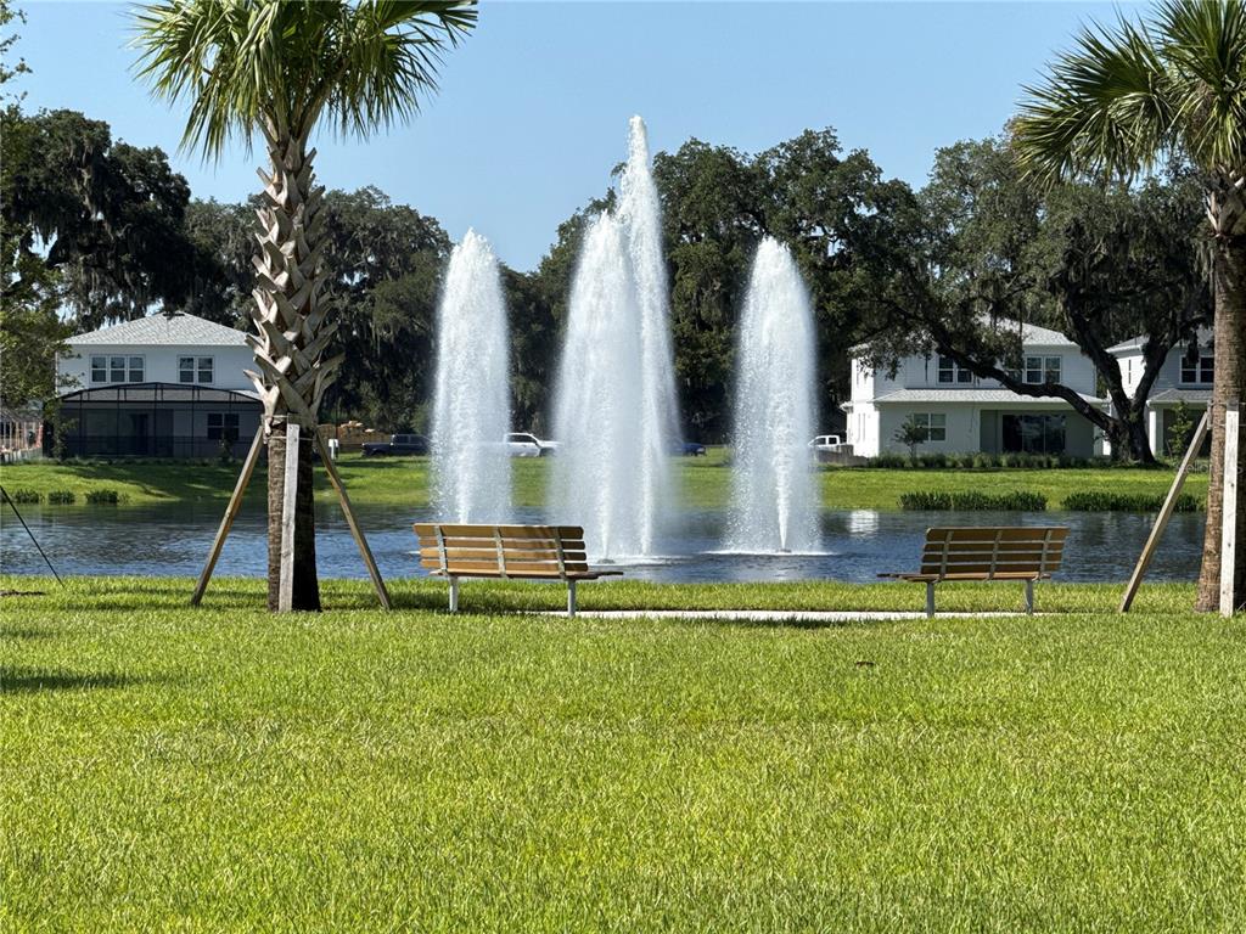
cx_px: 623
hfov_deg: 16.4
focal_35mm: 120
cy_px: 467
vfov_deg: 12.3
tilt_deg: -0.8
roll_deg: -0.3
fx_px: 4319
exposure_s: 1/903
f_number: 2.8
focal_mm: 15.66
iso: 50
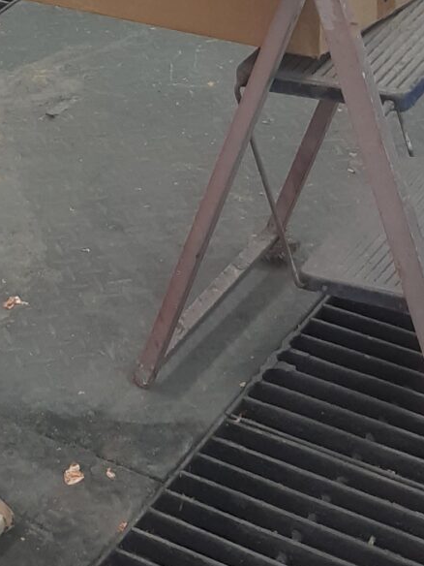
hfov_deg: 12.2
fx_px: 1862
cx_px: -272
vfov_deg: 16.4
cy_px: -156
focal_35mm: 114
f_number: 1.7
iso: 40
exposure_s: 1/50
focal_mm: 3.92
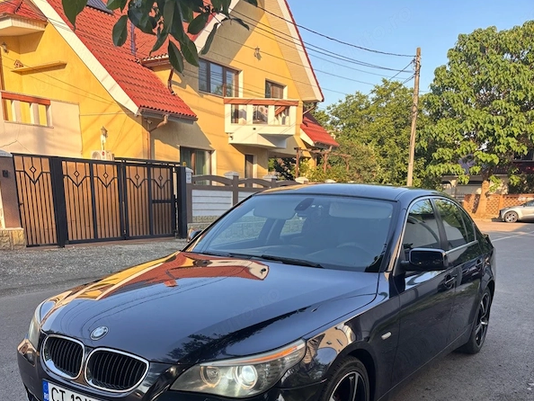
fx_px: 540
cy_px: 353
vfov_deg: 38.2
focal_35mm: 35
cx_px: 266
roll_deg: -1.8
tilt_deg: -17.1
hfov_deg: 52.6
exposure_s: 1/356
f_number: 1.6
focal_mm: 5.96
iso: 50
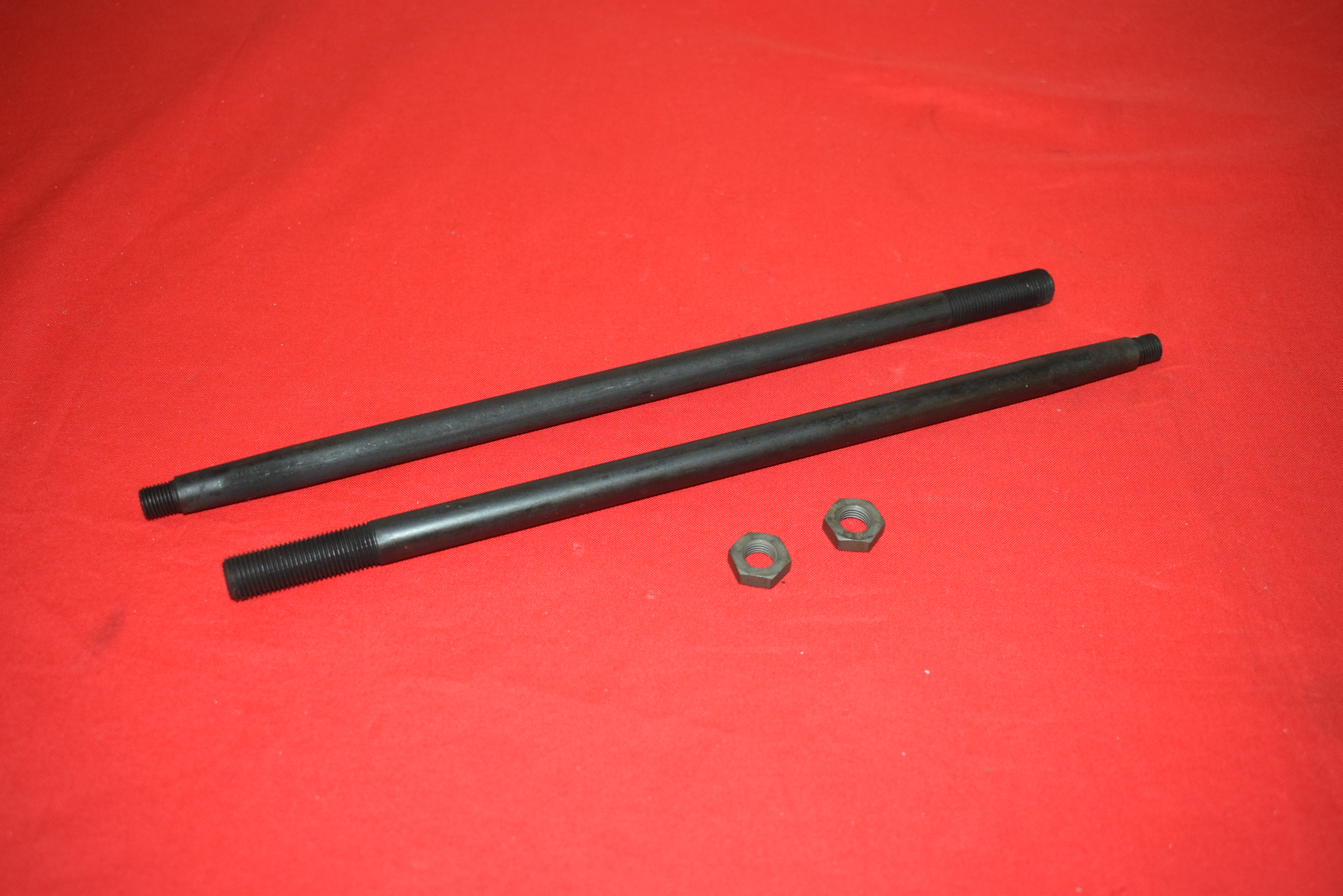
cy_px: 448
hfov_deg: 53.1
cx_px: 672
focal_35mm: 36
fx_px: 1343
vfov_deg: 36.9
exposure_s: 1/160
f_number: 5
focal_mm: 24
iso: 1250
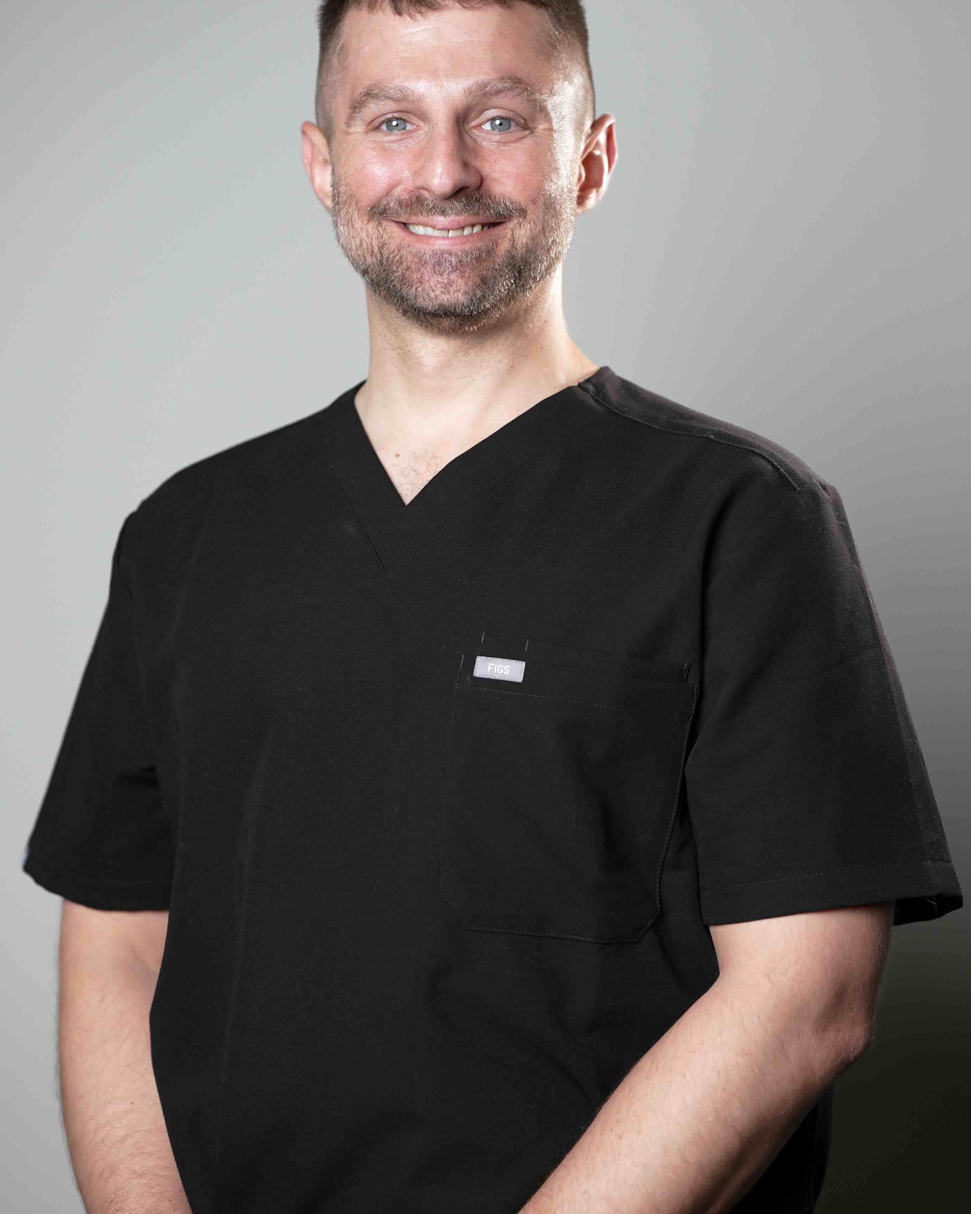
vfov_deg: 20.0
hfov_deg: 16.0
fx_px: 3449
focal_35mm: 96
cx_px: 486
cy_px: 593
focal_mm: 85
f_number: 2.8
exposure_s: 1/100
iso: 250
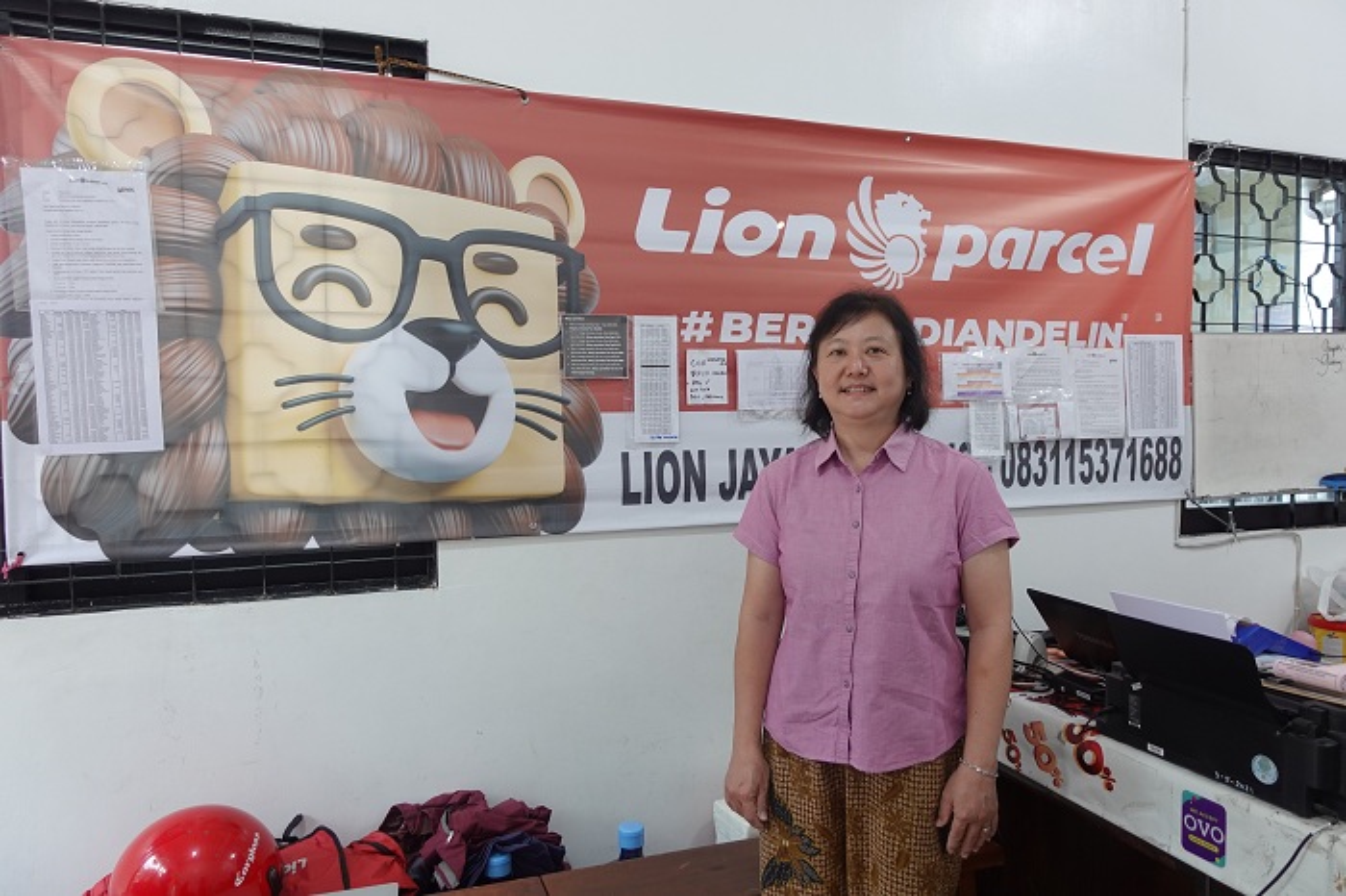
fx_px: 897
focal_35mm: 24
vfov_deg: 53.1
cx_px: 673
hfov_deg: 73.8
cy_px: 448
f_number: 2
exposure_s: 1/30
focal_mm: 9.4
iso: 125
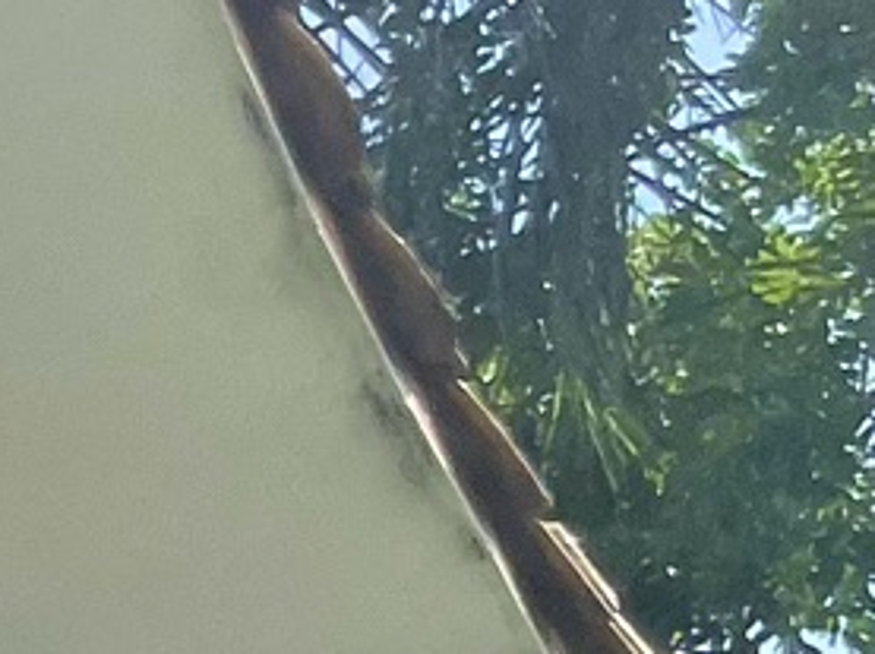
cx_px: -2037
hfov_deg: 8.3
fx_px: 4746
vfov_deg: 7.5
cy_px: 1359
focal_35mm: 188
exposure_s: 1/3125
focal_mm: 4.2
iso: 32
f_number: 1.6
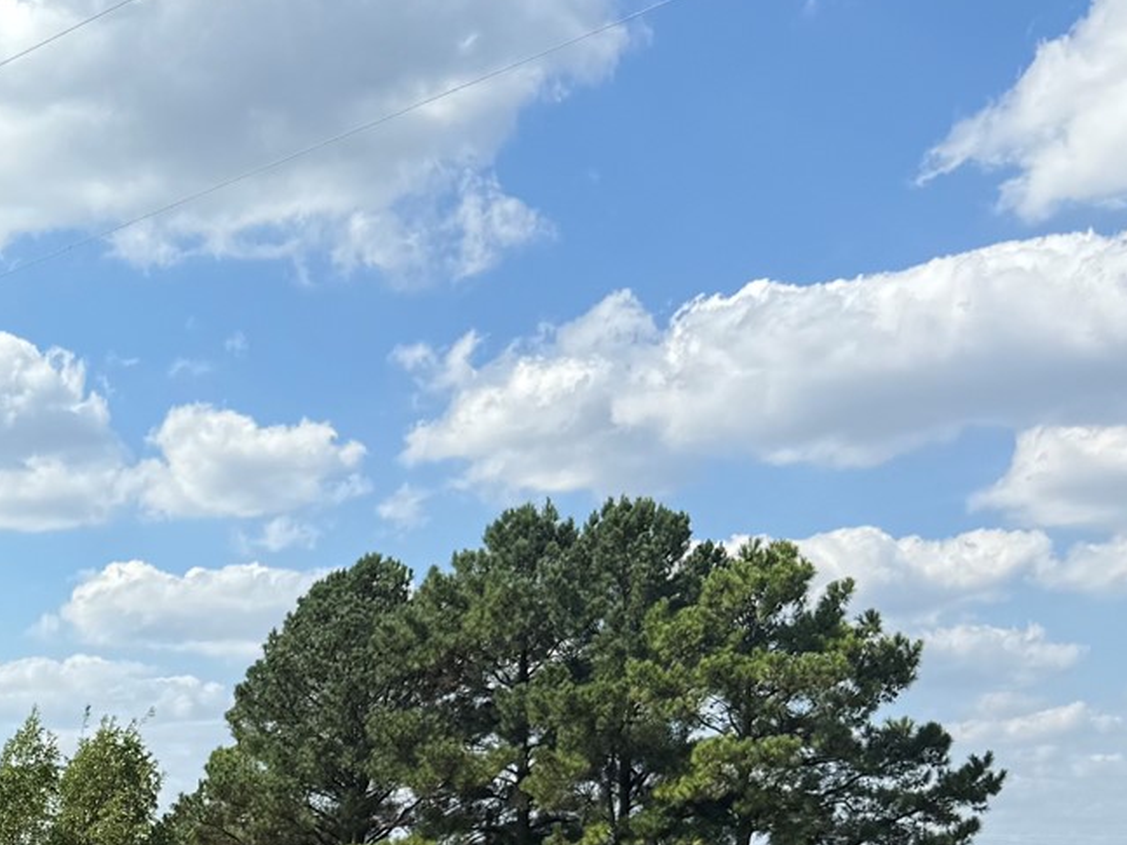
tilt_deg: -7.7
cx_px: -178
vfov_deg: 17.6
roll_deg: +0.1
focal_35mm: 76
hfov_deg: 23.7
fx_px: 2474
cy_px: 1235
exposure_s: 1/3953
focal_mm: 6.76
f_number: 1.78
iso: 80
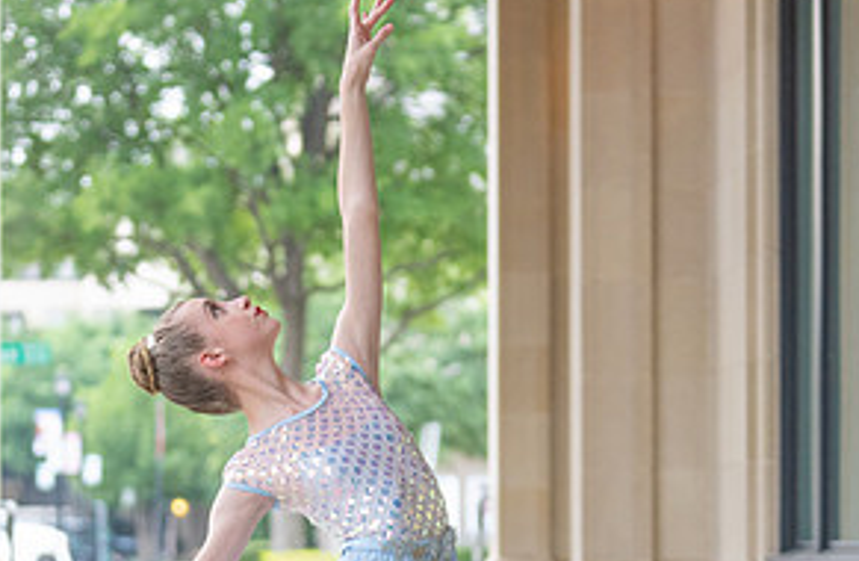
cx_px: 342
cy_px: 480
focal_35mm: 162
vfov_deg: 8.3
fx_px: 3841
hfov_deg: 12.8
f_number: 2.8
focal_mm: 70
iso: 800
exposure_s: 1/320
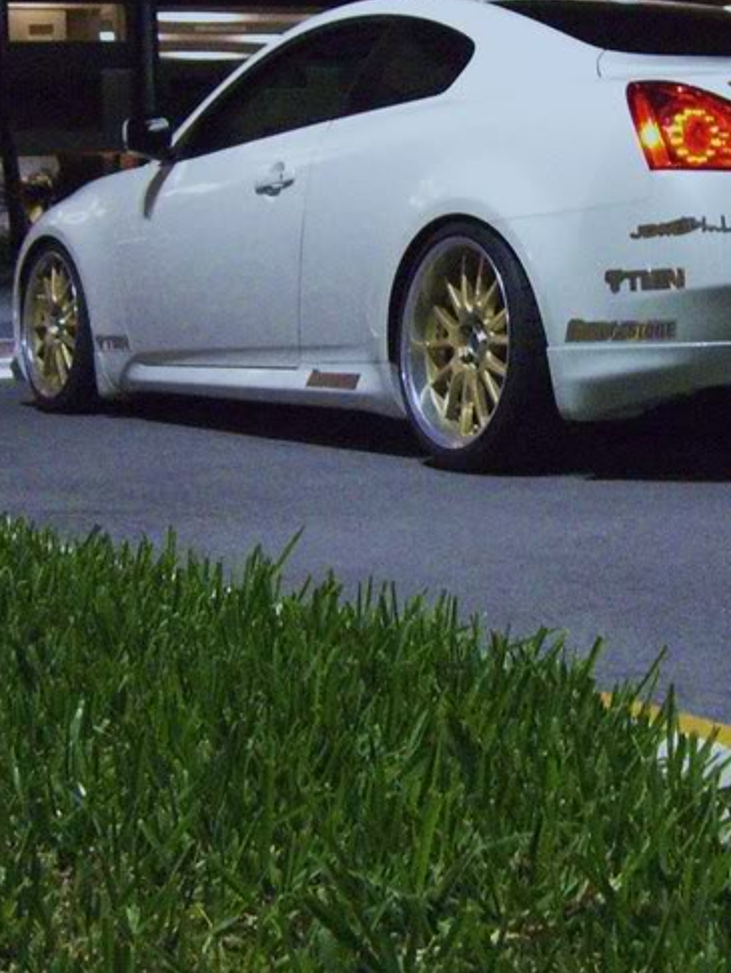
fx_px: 2251
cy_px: 276
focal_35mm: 80
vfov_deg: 24.2
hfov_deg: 18.3
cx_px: 563
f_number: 2.7
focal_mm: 6.2
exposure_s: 1/20
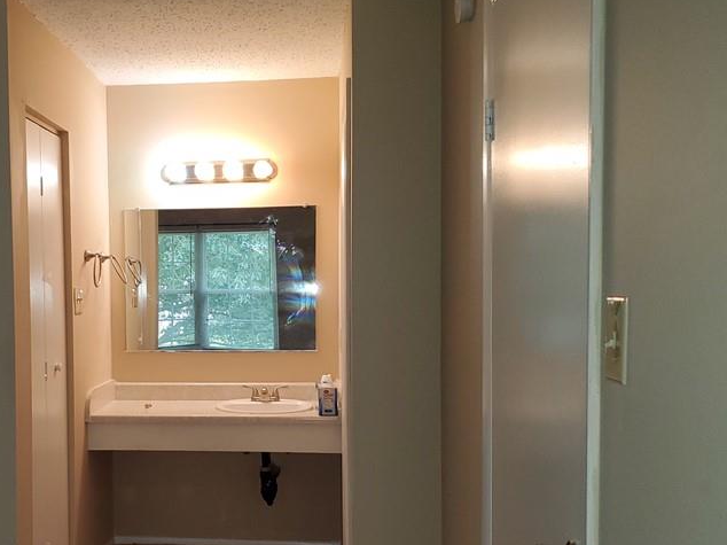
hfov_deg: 43.8
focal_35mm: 42
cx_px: 213
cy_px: 353
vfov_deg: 34.1
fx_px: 882
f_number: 1.5
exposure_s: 1/40
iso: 100
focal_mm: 4.3
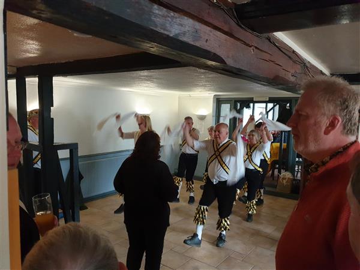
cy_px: 135
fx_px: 270
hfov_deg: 67.3
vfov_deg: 53.1
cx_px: 180
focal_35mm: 26
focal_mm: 4.3
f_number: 1.5
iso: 500
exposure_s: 1/50
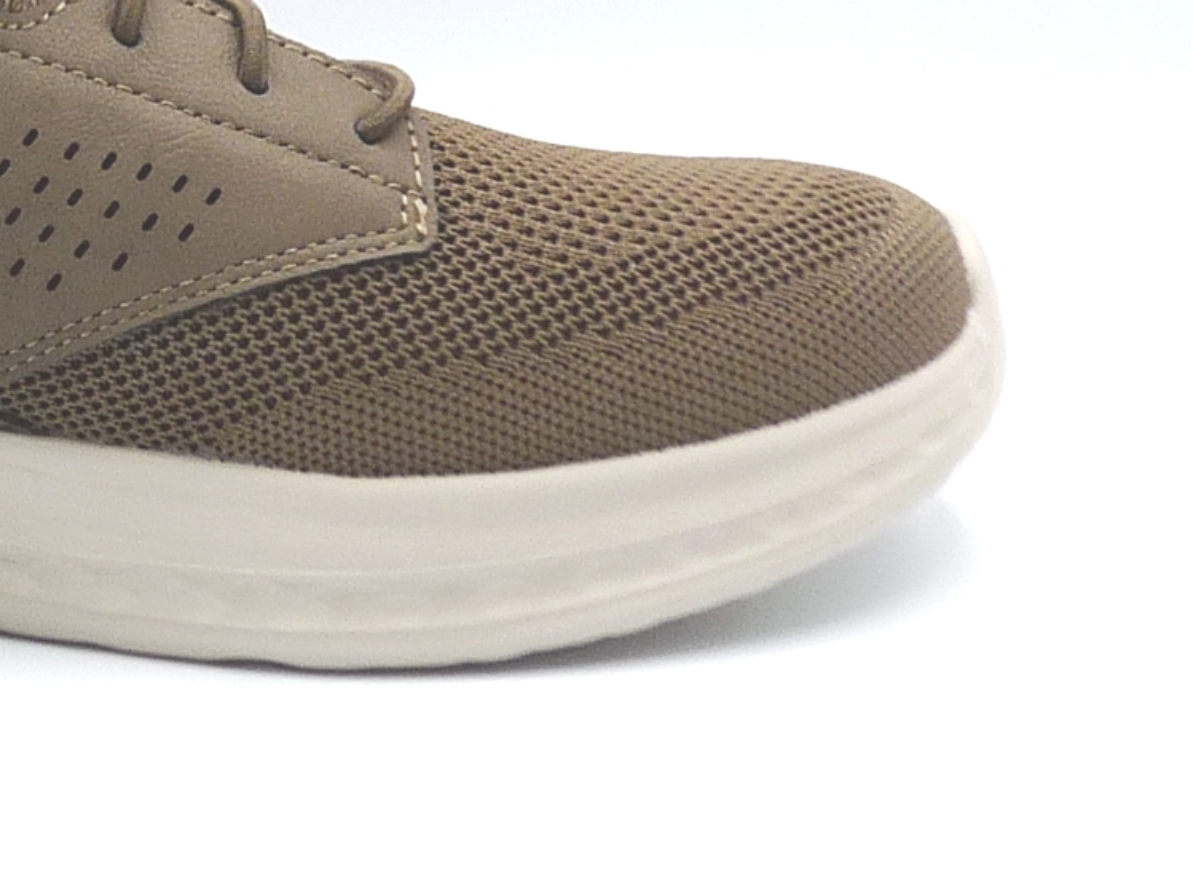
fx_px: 3688
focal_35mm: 107
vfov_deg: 13.8
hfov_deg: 17.9
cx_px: -41
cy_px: 220
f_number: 4
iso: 100
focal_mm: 4.9
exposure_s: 1/200
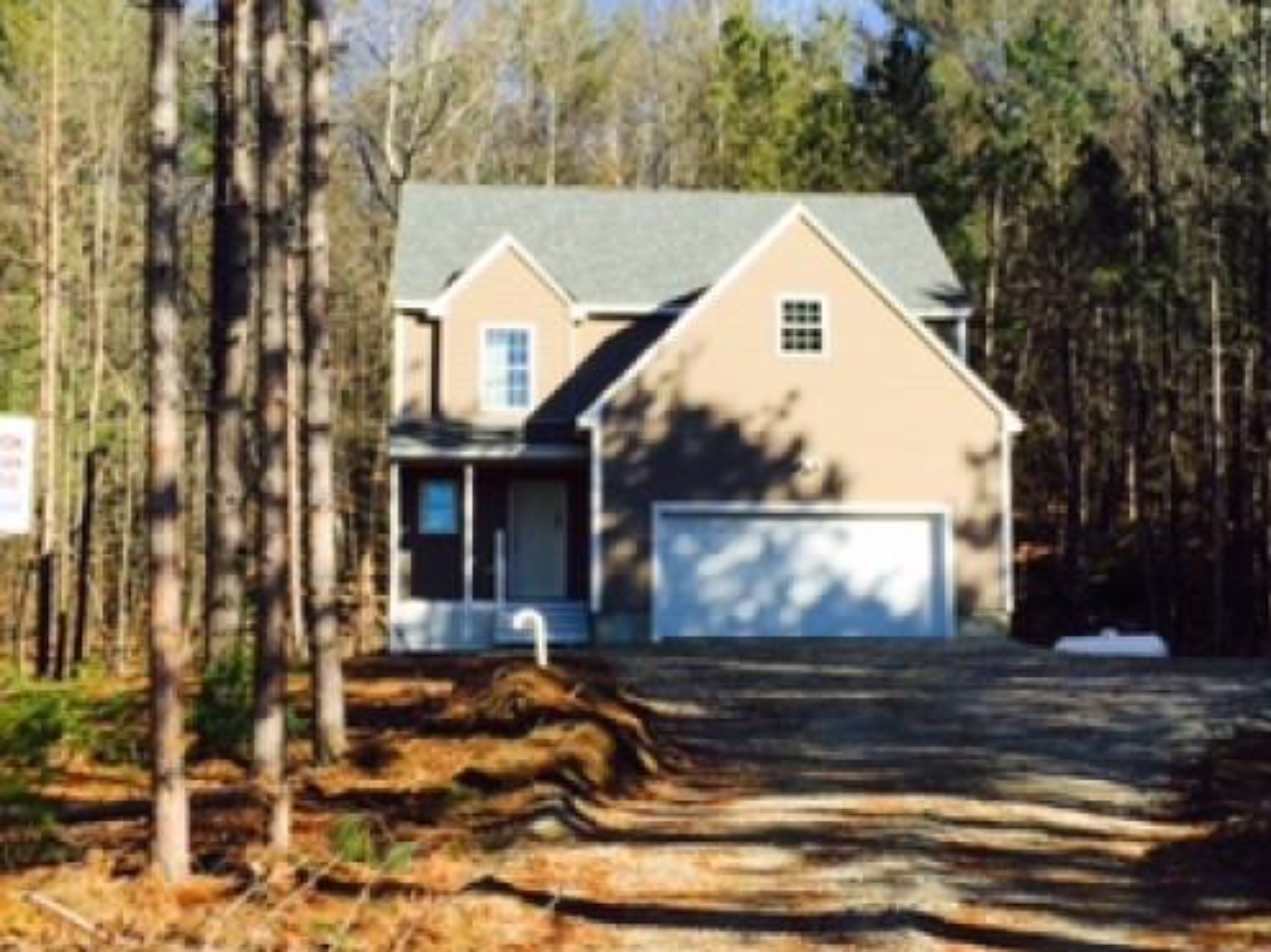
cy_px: 431
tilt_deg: +9.0
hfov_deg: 32.1
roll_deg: +0.1
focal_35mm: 60
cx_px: 739
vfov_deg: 24.4
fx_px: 2202
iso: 32
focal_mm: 4.15
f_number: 2.2
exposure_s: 1/920
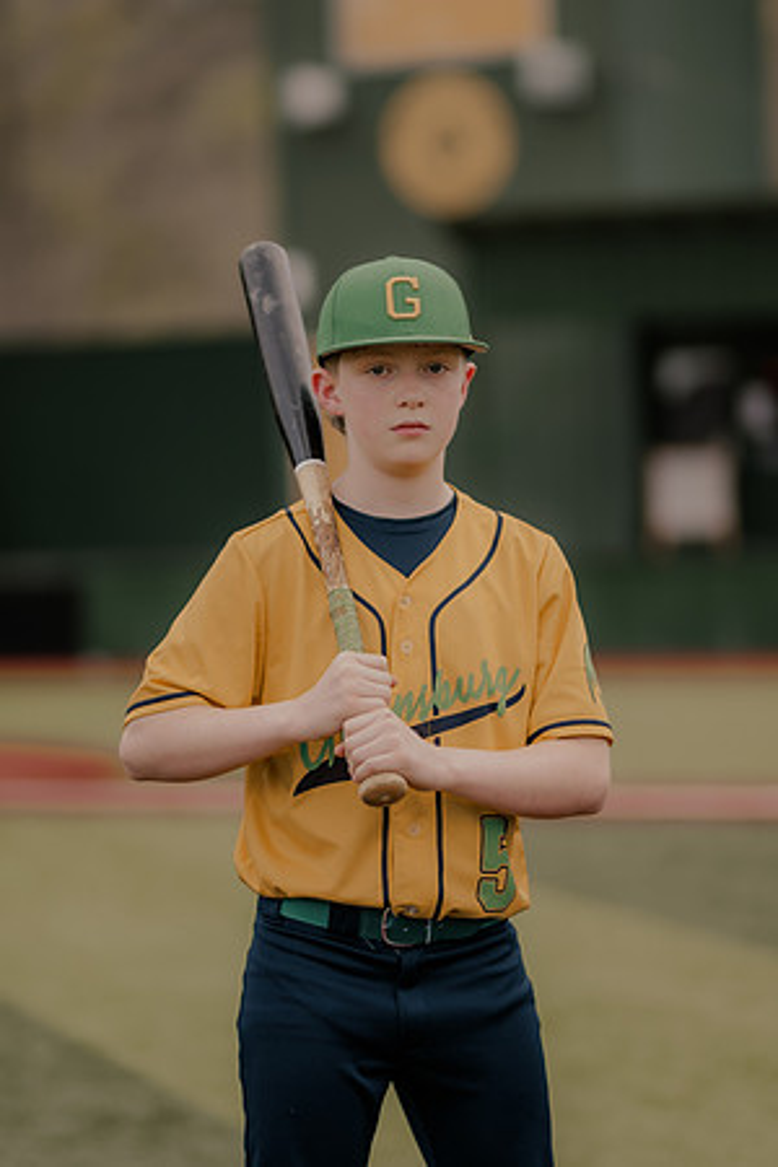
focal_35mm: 127
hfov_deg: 10.8
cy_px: 584
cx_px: 389
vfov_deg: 16.1
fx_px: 4117
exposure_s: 1/1250
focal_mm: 85
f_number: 1.4
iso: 125
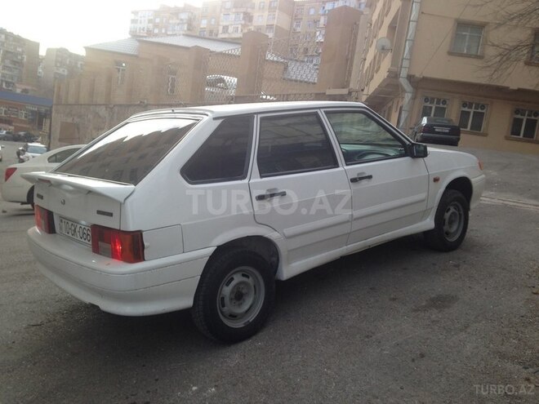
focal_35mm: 33
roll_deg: -8.8
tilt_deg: -6.2
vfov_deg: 42.9
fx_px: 514
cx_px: 270
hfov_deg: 55.4
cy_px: 202
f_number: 2.4
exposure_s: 1/210
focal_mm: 4.12
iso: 50
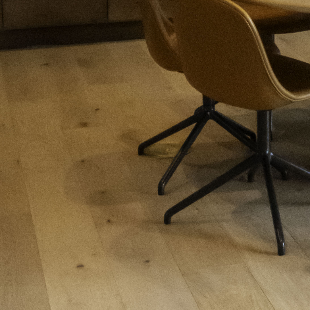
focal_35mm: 104
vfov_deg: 16.3
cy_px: -43
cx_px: 309
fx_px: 1049
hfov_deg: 16.5
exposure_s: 1/60
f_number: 16
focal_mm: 20.5
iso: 6400
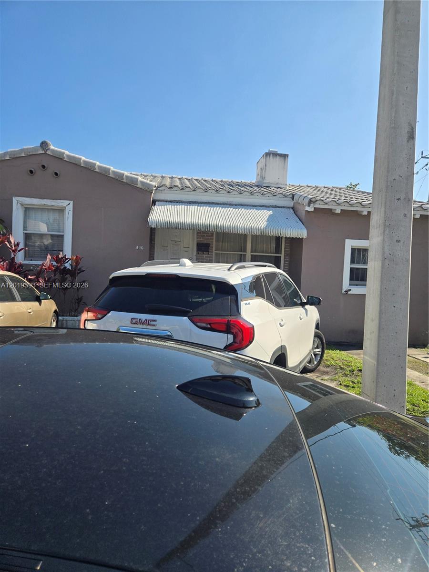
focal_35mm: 23
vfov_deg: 73.9
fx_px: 380
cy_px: 286
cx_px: 214
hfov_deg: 58.9
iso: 25
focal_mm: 5.4
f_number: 1.8
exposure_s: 1/1614
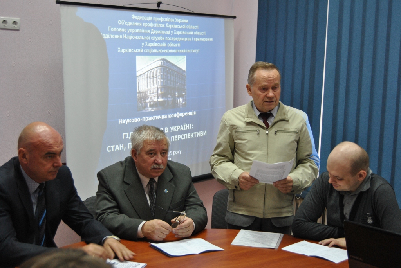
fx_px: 585
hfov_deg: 37.8
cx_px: 200
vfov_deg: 25.8
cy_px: 134
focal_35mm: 52
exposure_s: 1/25
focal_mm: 35
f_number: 4.5
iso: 400
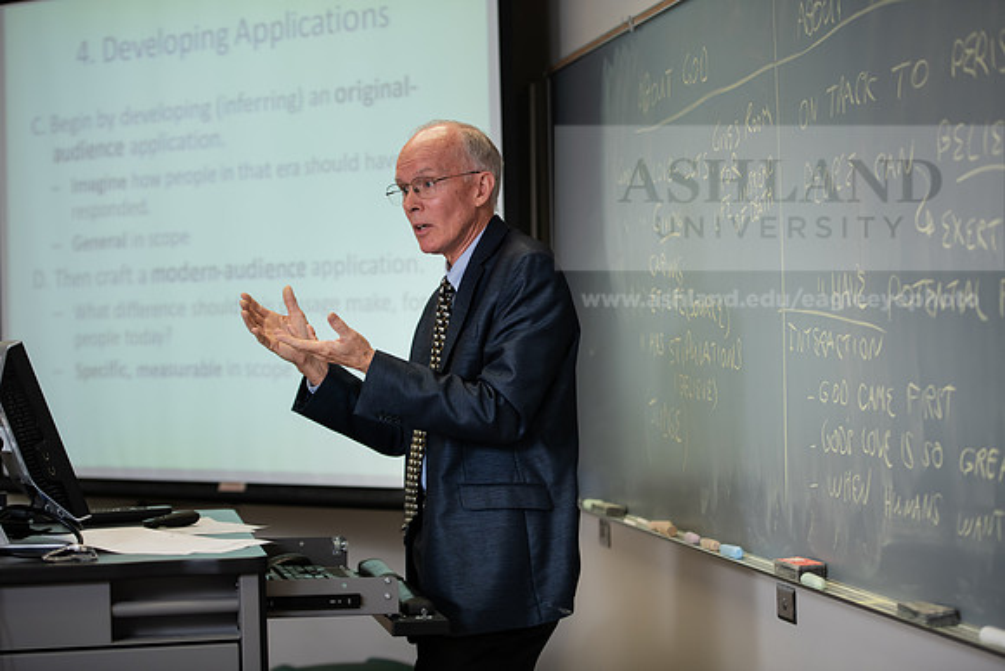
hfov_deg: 25.4
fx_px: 2234
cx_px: 502
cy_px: 336
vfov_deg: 17.1
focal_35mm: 80
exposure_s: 1/200
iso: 500
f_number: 2.8
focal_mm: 80
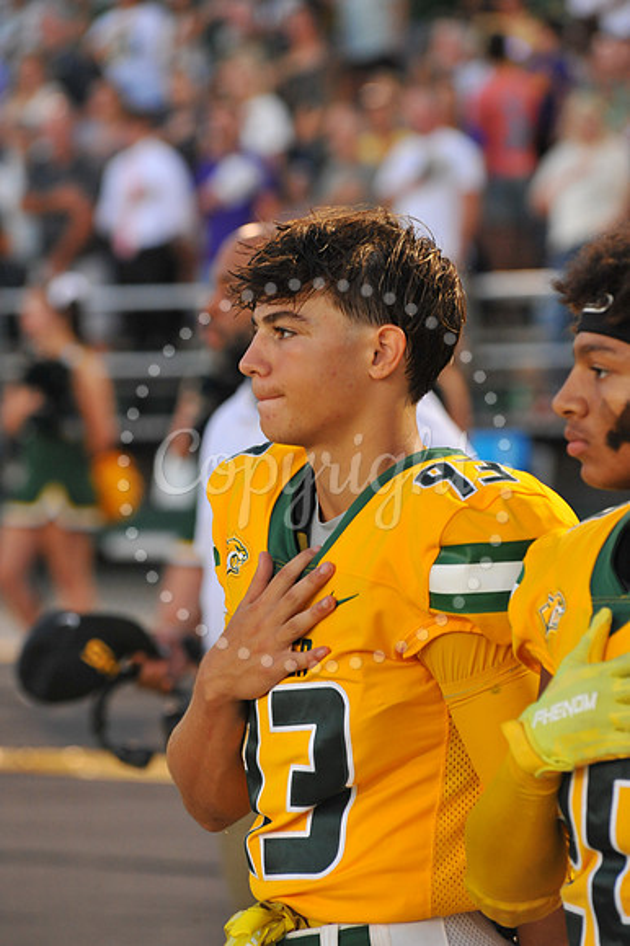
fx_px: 5256
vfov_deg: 10.3
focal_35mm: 200
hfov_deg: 6.9
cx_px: 315
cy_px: 473
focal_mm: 200
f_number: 6.3
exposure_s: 1/100
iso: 2000
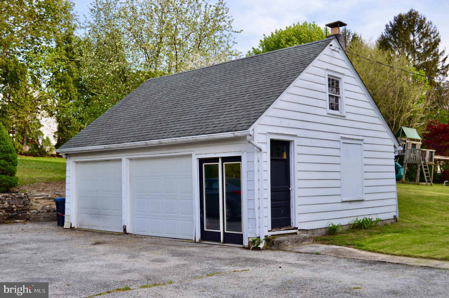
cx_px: 224
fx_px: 486
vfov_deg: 34.1
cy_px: 149
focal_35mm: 39
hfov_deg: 49.6
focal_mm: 26
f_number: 5.6
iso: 100
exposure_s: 1/125
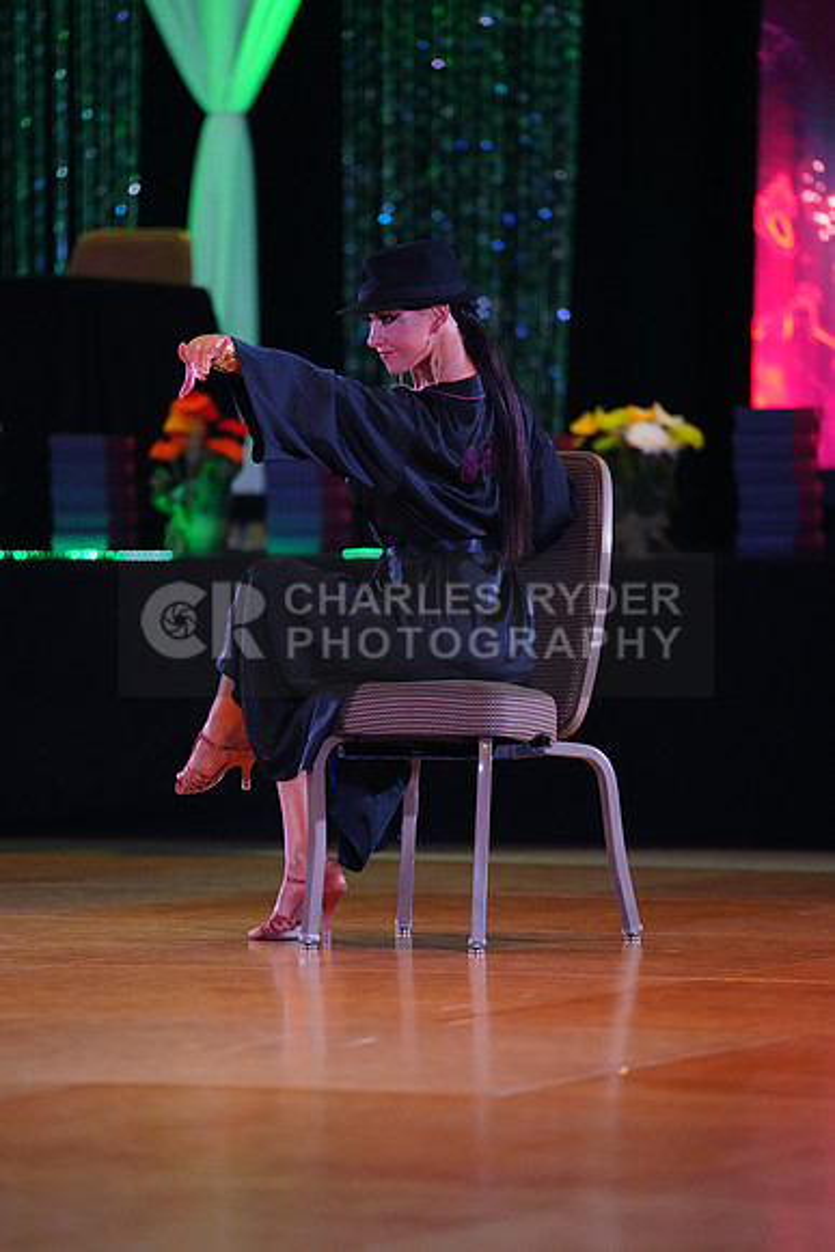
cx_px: 418
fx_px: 6954
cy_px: 626
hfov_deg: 6.9
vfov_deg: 10.3
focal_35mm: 200
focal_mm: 200
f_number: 2.8
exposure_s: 1/400
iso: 6400
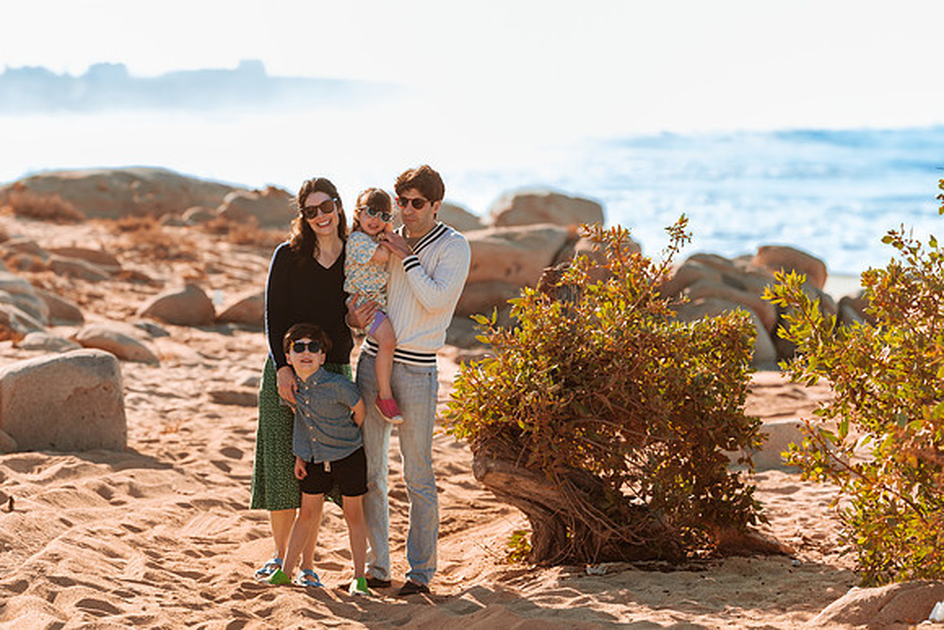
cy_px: 315
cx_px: 472
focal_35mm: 135
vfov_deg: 10.2
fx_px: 3541
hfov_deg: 15.2
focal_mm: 135
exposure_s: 1/800
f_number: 3.2
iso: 50
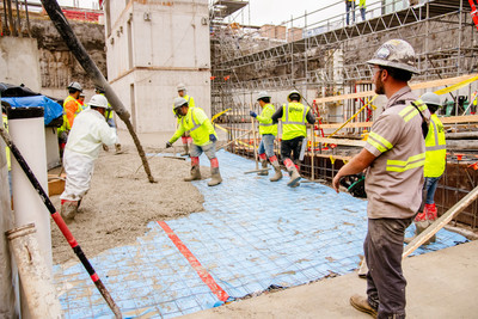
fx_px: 409
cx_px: 245
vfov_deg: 42.6
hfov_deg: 60.6
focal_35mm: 31
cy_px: 155
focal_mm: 30
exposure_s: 1/250
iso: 2500
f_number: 4.5
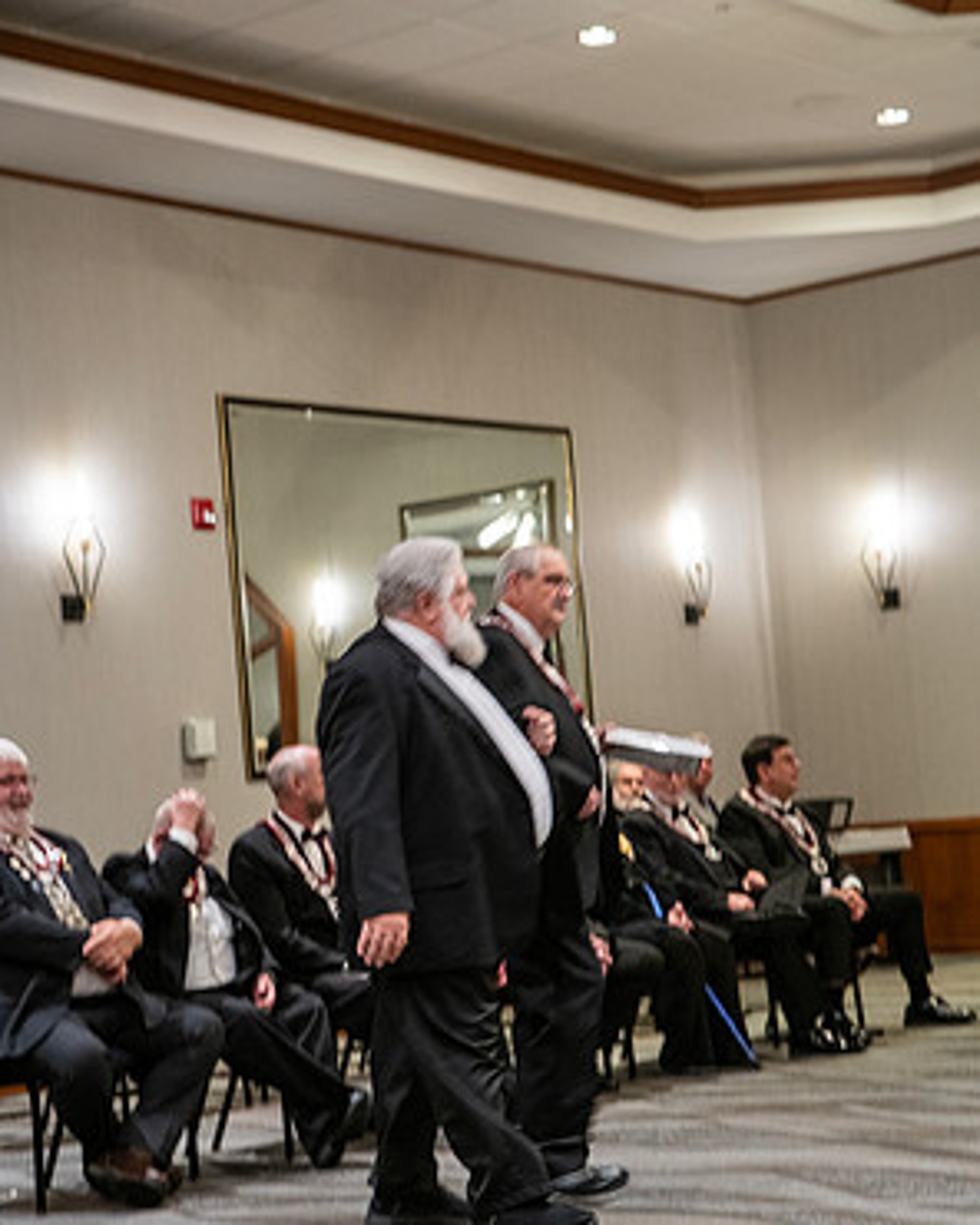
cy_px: 682
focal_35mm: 80
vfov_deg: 23.8
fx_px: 2900
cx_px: 490
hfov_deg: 19.2
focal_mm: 70
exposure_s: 1/40
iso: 3200
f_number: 4
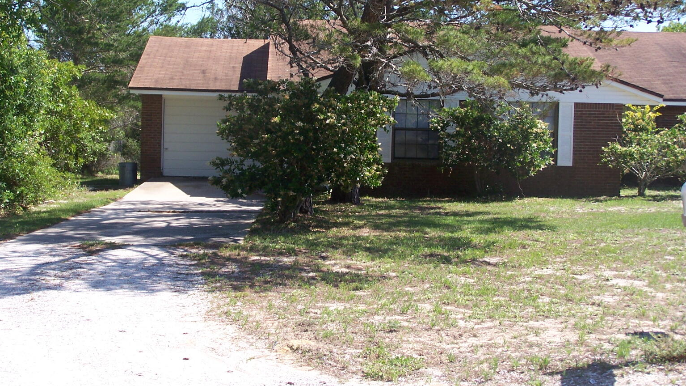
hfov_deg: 32.4
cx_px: 340
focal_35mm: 65
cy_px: 144
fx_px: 1182
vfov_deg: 18.5
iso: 80
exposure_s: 1/500
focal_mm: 9.8
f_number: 3.1
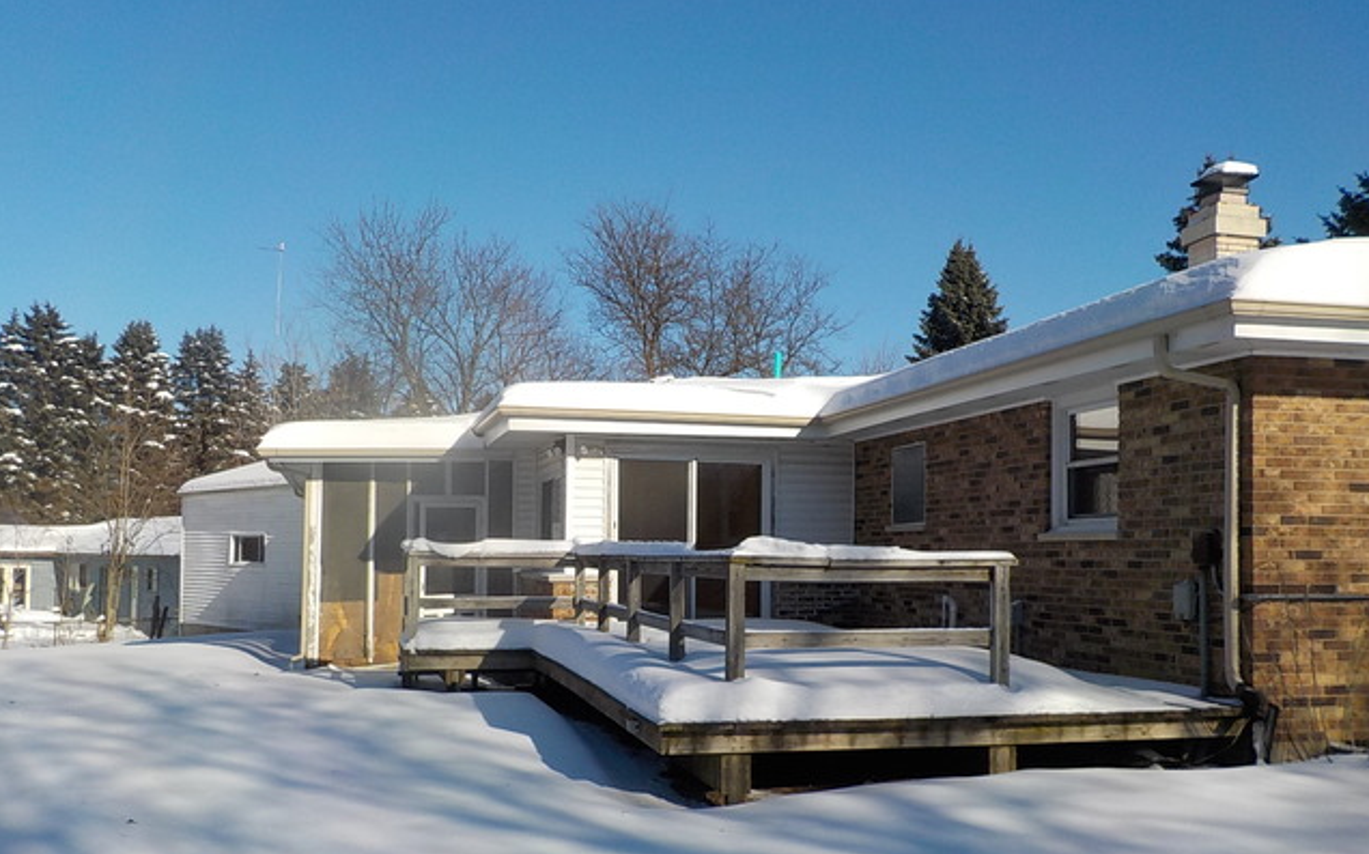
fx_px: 1193
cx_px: 684
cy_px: 512
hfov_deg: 59.7
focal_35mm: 32
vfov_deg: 39.2
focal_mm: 4.1
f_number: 6.6
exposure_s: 1/500
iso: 125
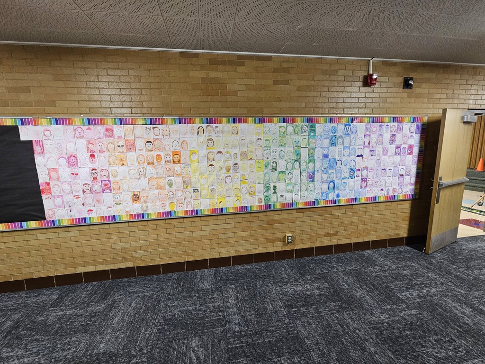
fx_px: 182
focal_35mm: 13
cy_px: 182
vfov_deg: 89.9
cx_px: 242
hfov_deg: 106.2
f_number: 2.2
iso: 400
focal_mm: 2.2
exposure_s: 1/30
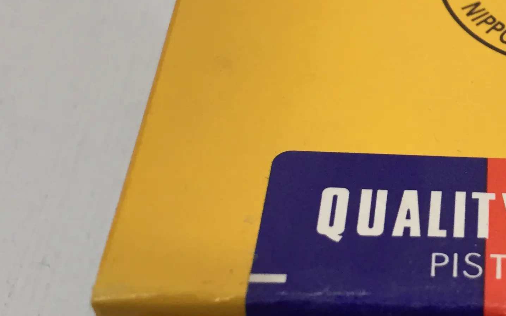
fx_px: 965
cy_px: 130
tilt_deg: -51.7
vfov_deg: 18.6
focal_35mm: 70
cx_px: 536
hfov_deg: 27.3
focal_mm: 4.15
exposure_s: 1/33
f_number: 2.2
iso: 100
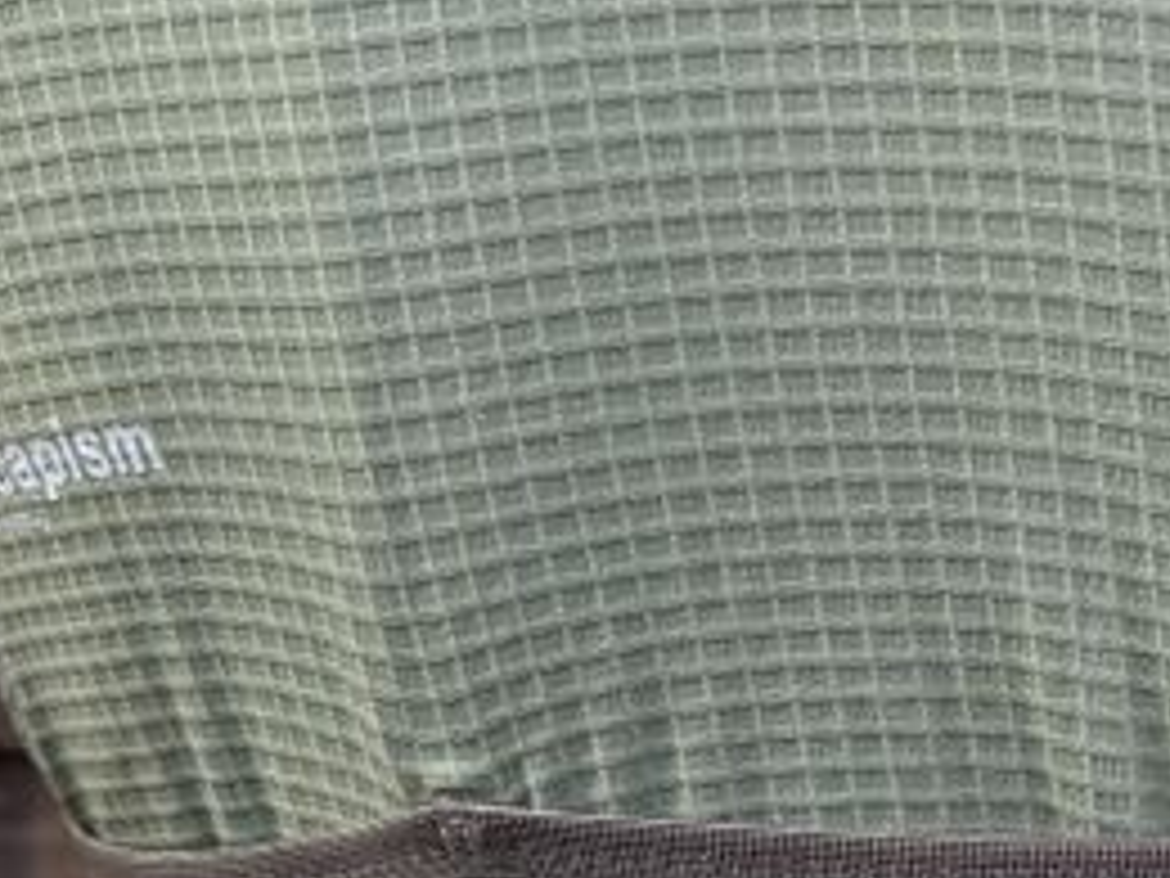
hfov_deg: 14.8
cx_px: 2038
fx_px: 3988
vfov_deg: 12.3
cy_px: 1036
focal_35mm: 118
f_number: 1.78
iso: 100
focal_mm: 6.76
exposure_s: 1/121
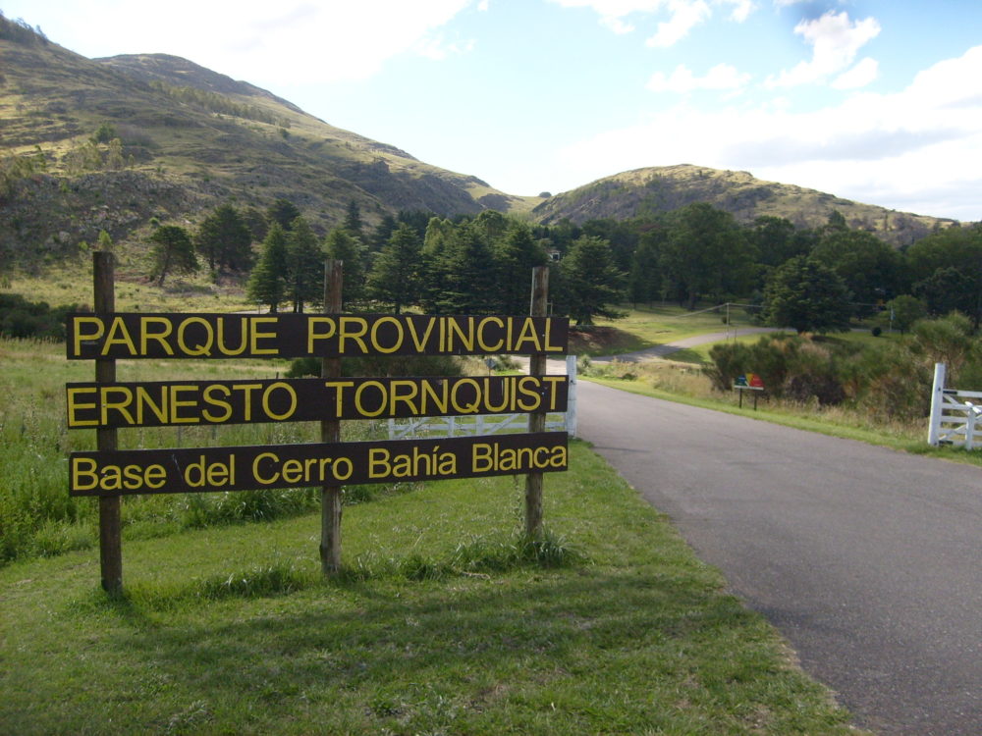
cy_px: 368
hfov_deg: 52.6
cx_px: 491
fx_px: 993
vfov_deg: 40.7
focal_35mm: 35
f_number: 7.1
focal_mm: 5.8
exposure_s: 1/180
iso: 80
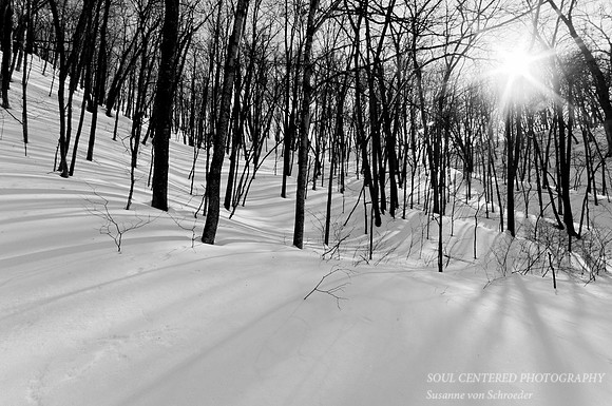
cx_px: 306
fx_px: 255
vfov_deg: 77.2
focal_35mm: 15
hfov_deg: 100.5
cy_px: 203
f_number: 22
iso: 400
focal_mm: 10
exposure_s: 1/180
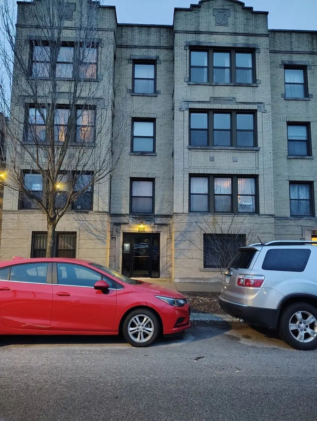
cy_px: 210
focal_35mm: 24
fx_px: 292
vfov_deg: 71.5
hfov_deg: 56.9
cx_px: 158
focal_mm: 5.56
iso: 3200
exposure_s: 1/30
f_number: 1.8
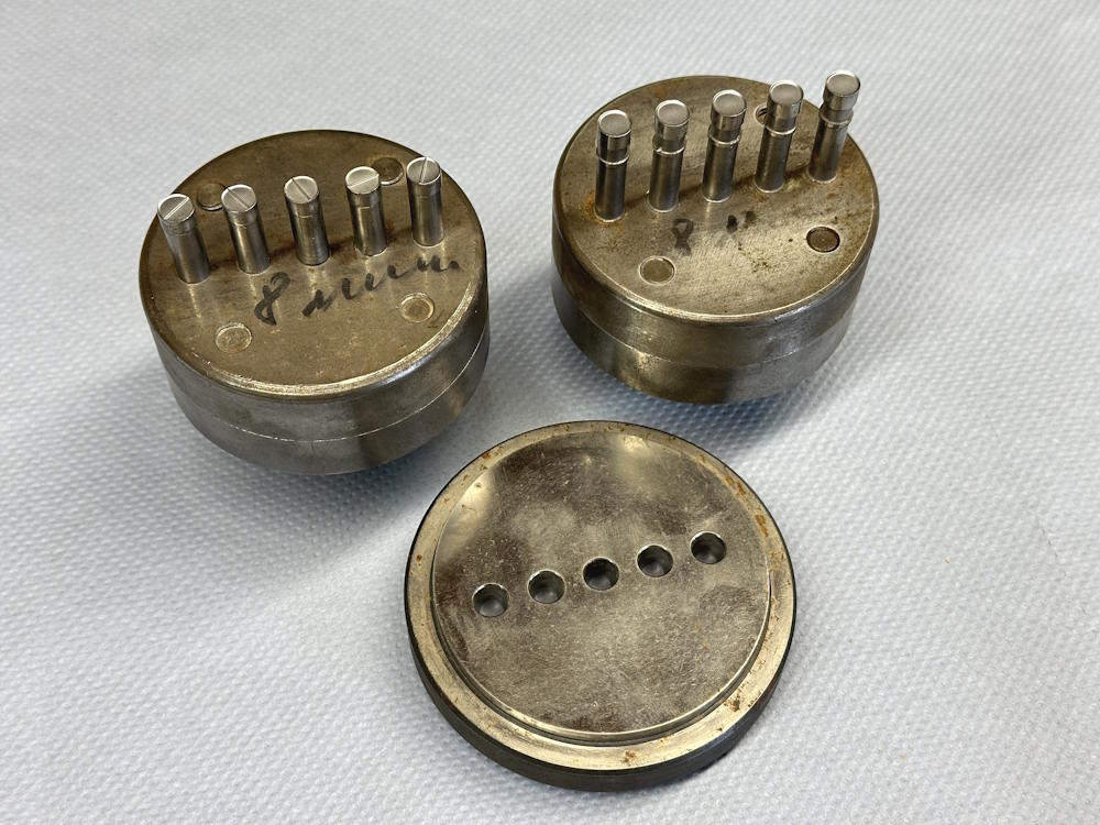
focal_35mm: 48
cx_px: 550
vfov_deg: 30.3
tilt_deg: -57.0
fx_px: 1525
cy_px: 412
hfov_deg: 39.7
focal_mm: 6.86
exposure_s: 1/100
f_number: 1.78
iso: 80
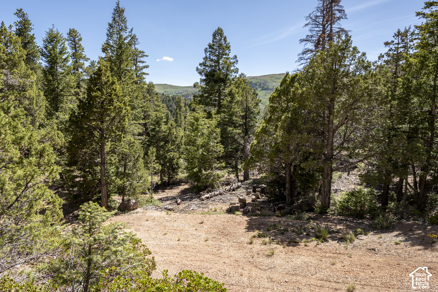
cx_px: 209
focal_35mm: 22
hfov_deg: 78.5
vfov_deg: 57.2
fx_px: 268
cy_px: 140
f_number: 8
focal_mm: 21
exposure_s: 1/640
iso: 320
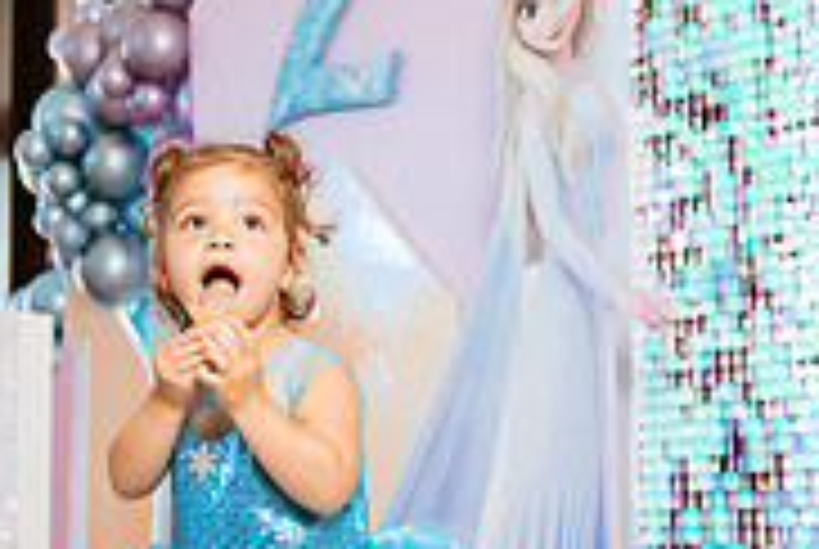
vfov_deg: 16.5
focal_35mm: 83
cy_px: 322
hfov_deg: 24.4
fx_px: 1891
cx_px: 380
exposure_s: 1/200
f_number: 3.2
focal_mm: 24
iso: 400
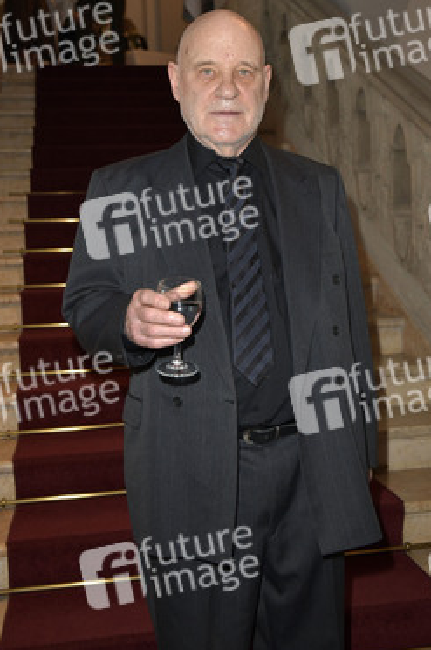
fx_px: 774
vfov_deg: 45.5
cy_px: 306
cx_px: 220
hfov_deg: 31.1
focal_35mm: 43
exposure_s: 1/200
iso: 1250
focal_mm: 40
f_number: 5.6
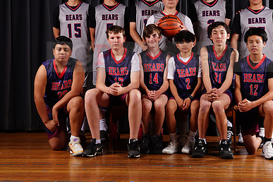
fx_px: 591
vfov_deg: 17.4
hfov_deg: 25.9
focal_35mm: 78
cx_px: 165
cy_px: 51
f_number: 13
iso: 200
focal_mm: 52
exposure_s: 1/250
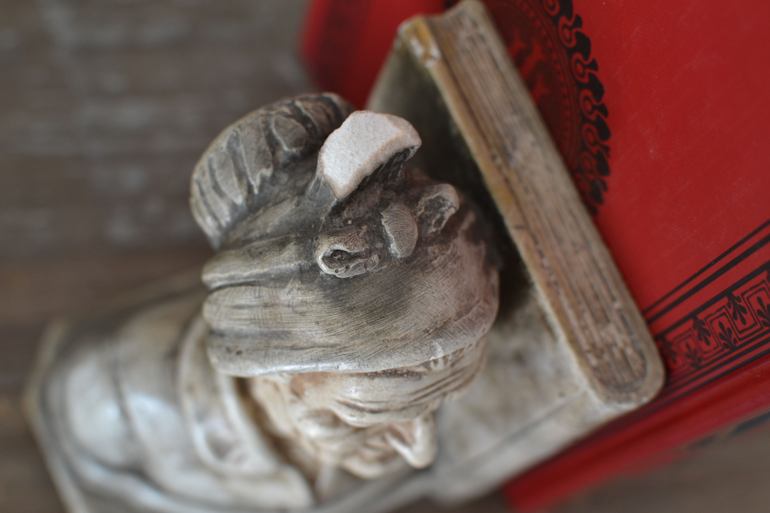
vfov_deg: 25.8
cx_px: 385
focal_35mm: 52
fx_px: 1123
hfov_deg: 37.9
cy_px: 256
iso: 400
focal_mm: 35
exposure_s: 1/60
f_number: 4
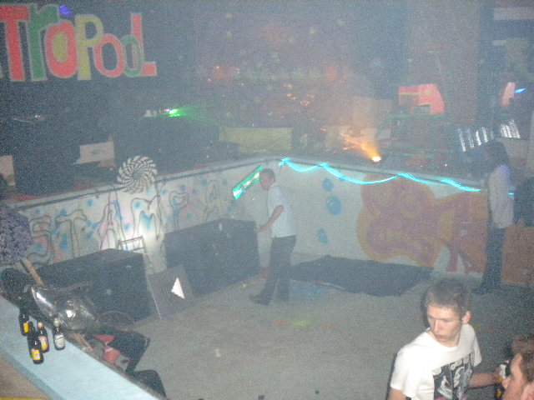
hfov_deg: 52.6
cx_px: 267
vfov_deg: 40.7
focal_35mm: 35
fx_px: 540
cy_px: 200
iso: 800
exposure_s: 1/8
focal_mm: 6.3
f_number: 3.1
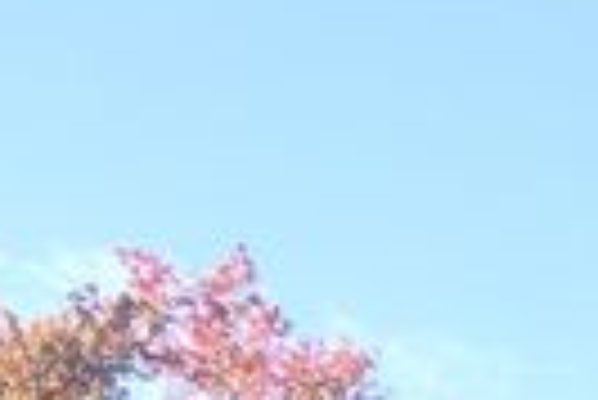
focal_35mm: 185
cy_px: 1616
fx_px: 3076
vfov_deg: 6.1
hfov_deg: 9.9
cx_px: 1398
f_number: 1.8
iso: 20
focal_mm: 5.4
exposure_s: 1/328
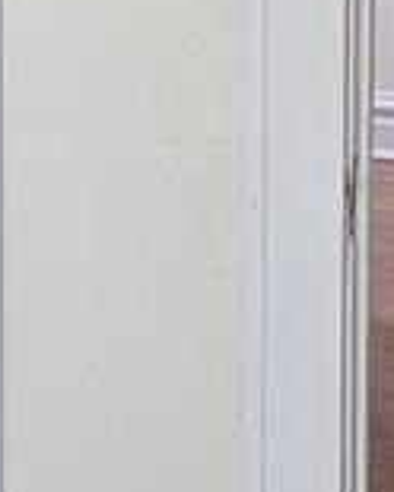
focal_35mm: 155
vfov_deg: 12.2
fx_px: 2259
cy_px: -95
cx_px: -302
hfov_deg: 9.5
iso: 200
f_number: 1.8
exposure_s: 1/120
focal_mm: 5
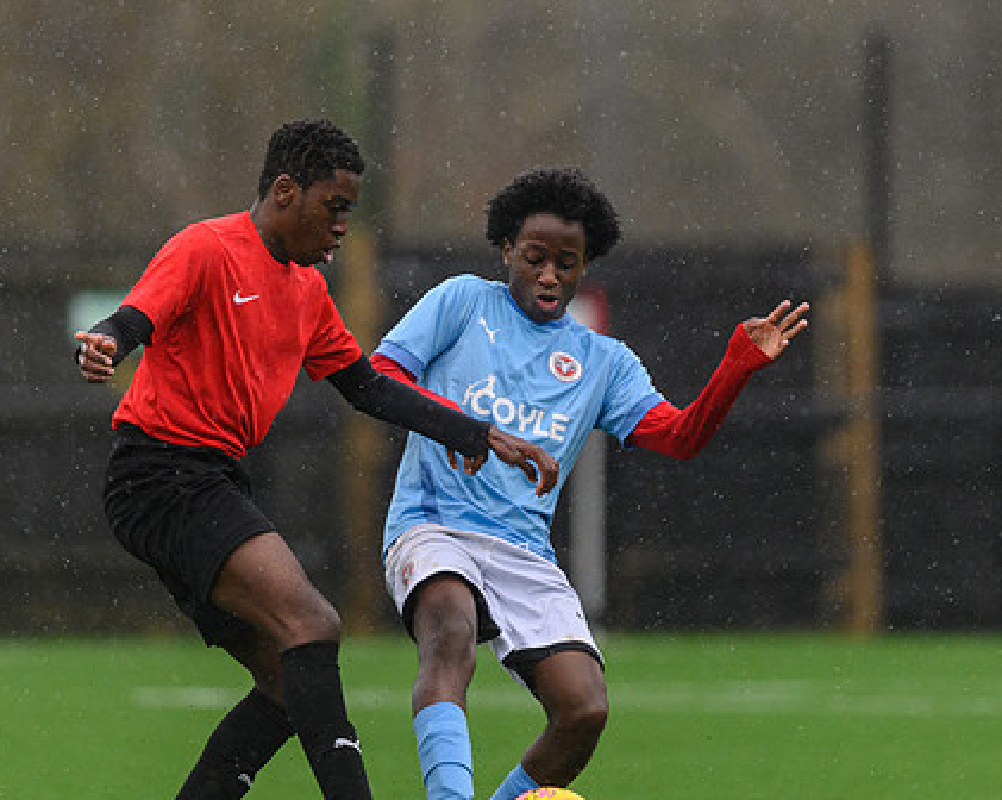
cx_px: 524
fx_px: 22695
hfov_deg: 2.5
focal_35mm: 766
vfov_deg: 2.0
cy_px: 433
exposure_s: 1/2000
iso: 1400
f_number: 2.8
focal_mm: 400
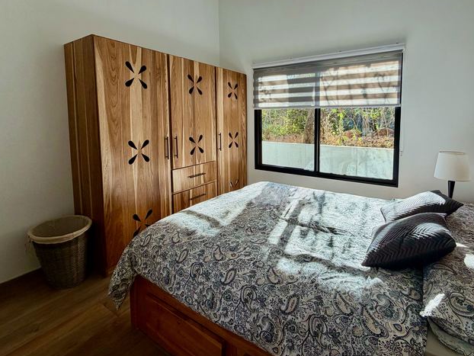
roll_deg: +0.6
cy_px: 137
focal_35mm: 18
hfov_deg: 87.3
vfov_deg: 70.7
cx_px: 268
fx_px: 247
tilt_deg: -5.6
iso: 50
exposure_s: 1/151
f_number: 2.2
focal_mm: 2.22
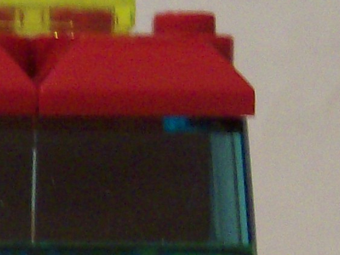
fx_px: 1935
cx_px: -39
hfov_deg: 9.9
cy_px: 399
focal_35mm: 197
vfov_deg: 7.4
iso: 160
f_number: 2.7
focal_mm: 6
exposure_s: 1/13.3
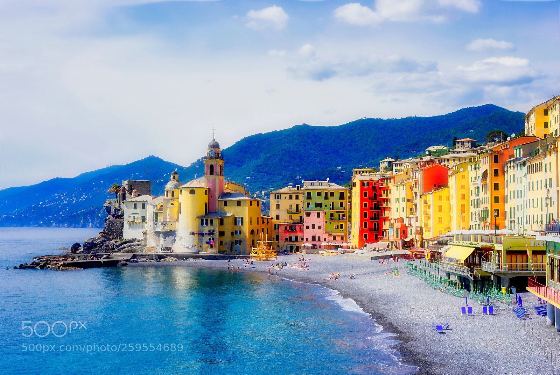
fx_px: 857
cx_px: 280
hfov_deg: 36.2
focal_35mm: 55
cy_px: 188
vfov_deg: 24.7
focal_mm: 55
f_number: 14
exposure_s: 1/125
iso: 100
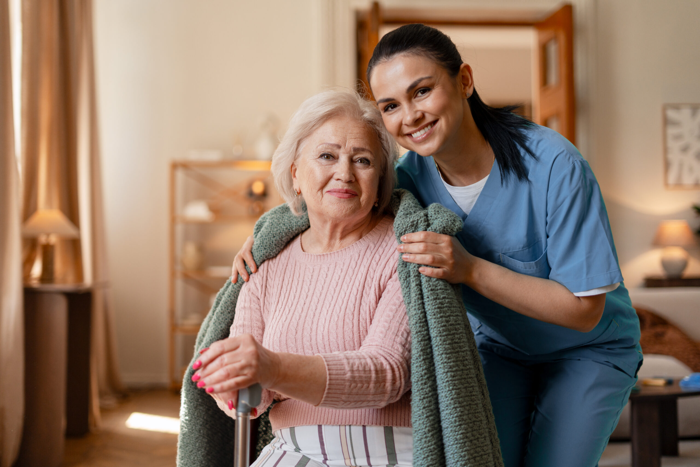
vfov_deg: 27.0
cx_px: 350
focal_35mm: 50
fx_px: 972
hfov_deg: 39.6
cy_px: 234
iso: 200
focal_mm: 50
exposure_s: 1/400
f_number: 1.8
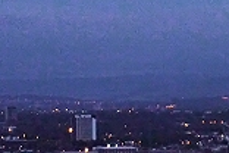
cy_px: 242
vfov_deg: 3.8
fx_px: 2283
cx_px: 123
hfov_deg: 5.7
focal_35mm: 359
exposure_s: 1/60
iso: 1600
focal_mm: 42
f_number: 5.6
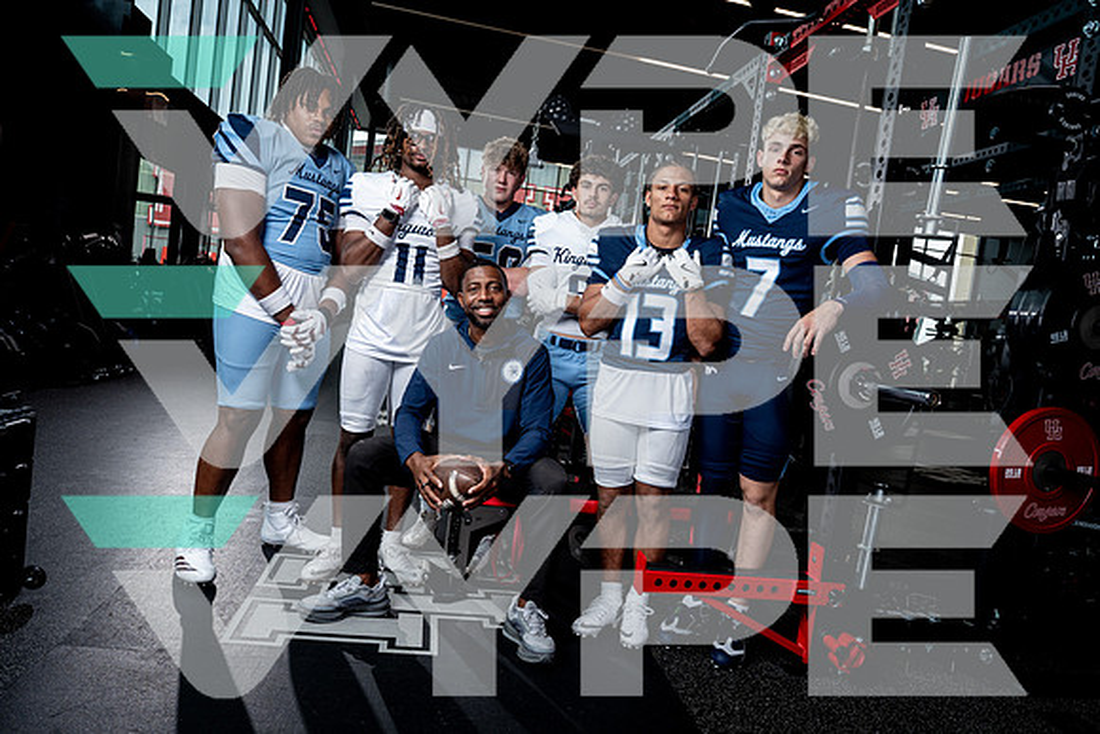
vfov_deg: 51.3
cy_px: 367
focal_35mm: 25
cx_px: 550
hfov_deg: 71.5
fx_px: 764
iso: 640
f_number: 8
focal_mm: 25
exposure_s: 1/250
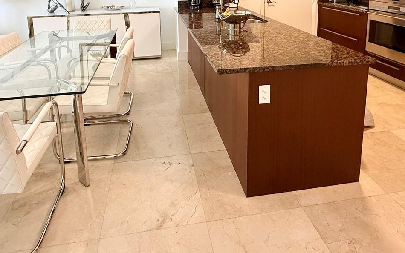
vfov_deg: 43.6
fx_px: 276
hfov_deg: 72.5
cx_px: 194
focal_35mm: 25
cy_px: 12
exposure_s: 1/120
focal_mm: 2.22
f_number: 2.2
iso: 200
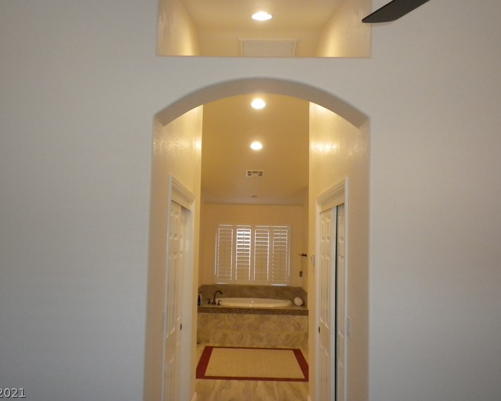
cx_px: 238
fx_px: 578
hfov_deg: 46.8
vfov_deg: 38.2
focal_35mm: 39
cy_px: 199
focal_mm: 6.6
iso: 400
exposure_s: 1/52.4
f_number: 3.5
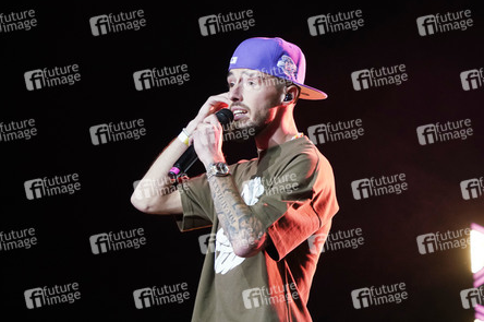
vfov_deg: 10.8
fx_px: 1706
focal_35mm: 127
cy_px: 159
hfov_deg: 16.2
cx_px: 241
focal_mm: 125
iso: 2000
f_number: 5
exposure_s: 1/250
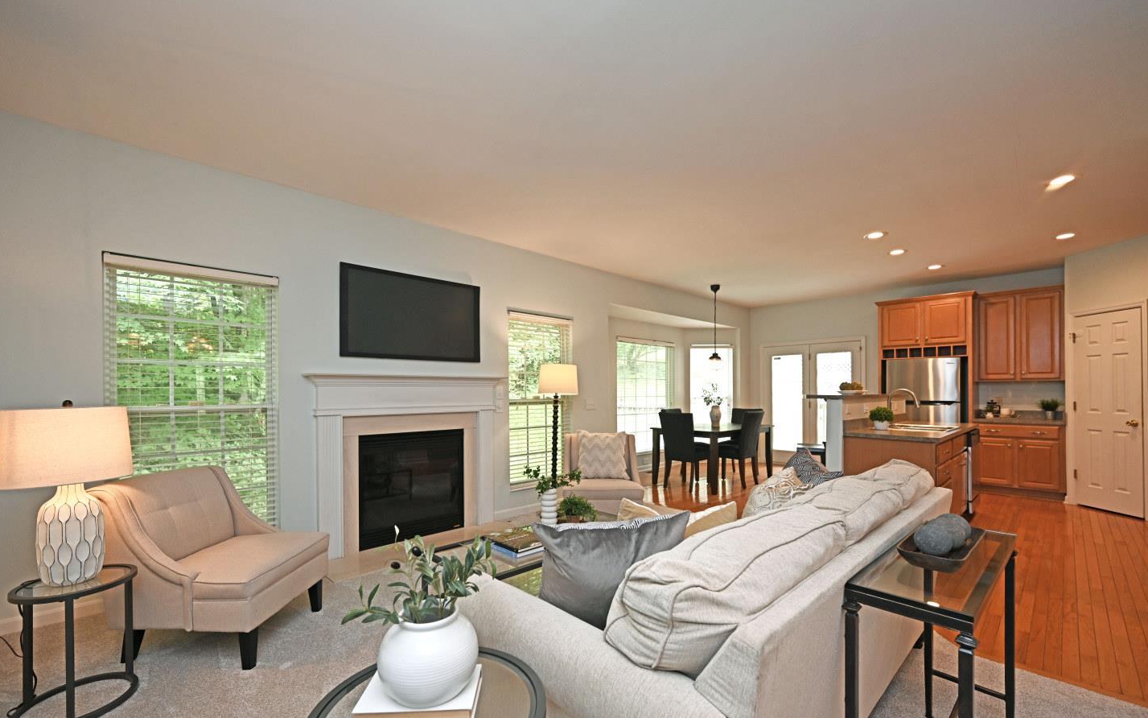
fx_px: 469
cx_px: 560
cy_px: 388
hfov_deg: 101.4
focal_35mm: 15
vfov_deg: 74.7
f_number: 4
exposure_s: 1/60
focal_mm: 14
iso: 320
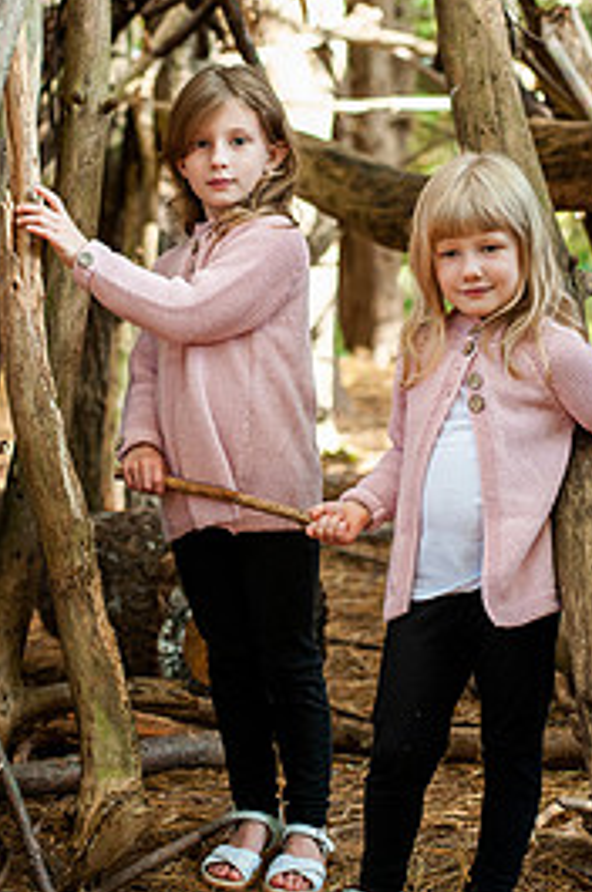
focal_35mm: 85
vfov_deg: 23.9
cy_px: 384
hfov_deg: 16.0
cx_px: 338
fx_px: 2102
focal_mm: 50
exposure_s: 1/250
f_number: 3.2
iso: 1000
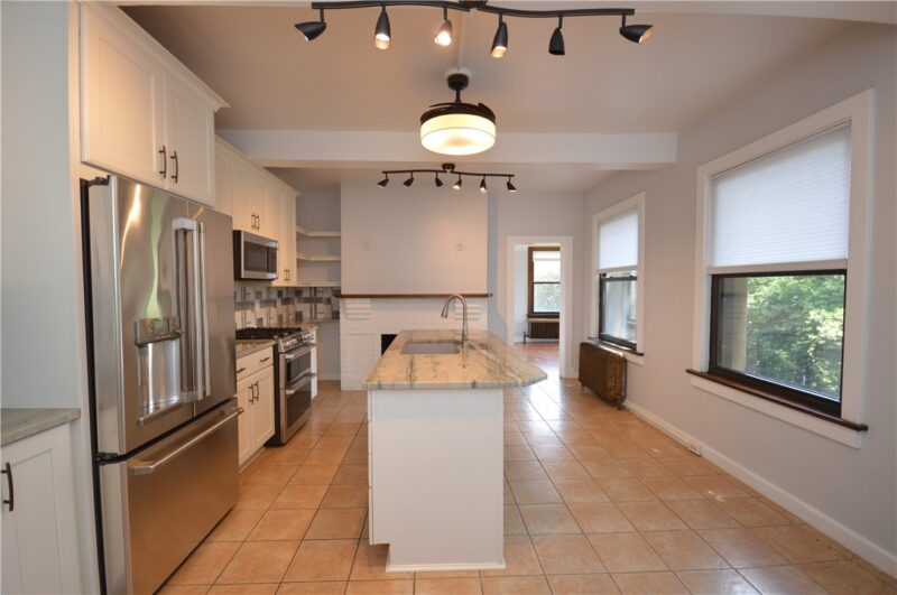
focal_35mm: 15
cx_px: 448
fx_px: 373
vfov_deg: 77.2
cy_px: 298
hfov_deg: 100.5
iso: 400
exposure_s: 1/60
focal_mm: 10
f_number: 4
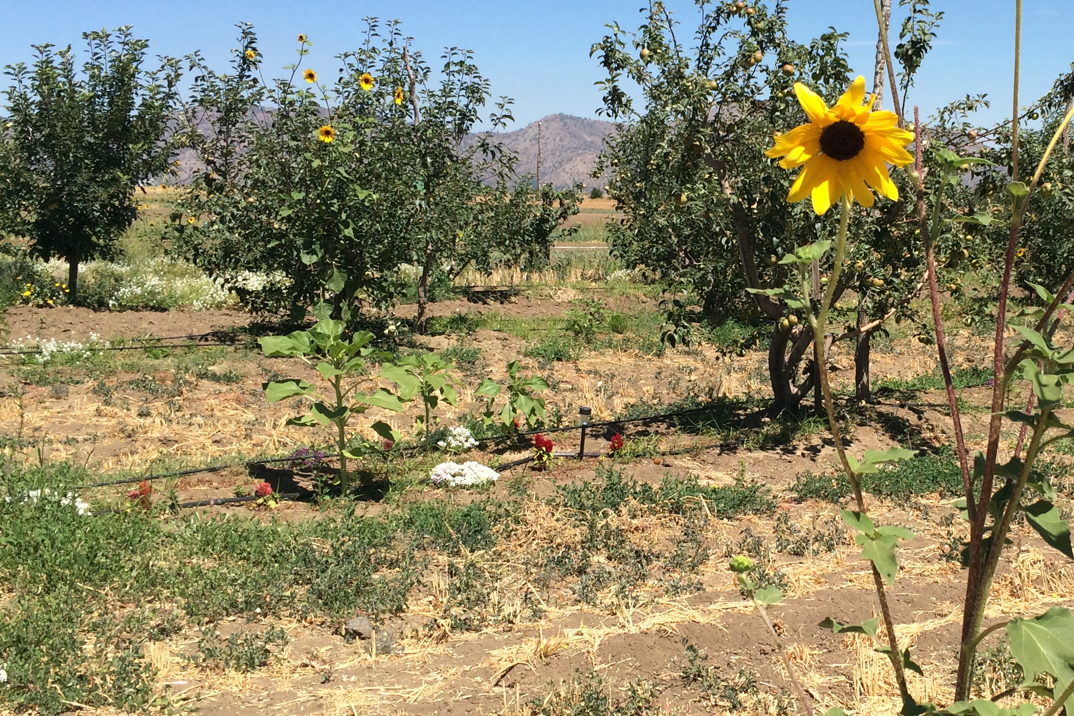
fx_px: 1432
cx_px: 807
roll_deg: +2.0
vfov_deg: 28.1
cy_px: 346
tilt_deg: -5.2
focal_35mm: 48
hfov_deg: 40.0
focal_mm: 4.15
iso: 32
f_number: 2.2
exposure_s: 1/2160
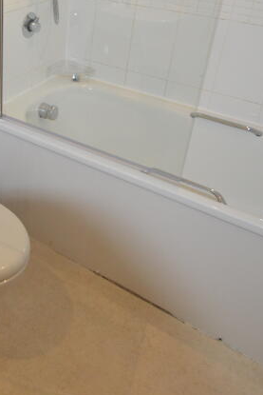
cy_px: 85
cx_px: 9
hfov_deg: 33.4
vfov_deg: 49.2
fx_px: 405
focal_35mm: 37
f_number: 3.5
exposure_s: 1/60
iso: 800
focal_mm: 10
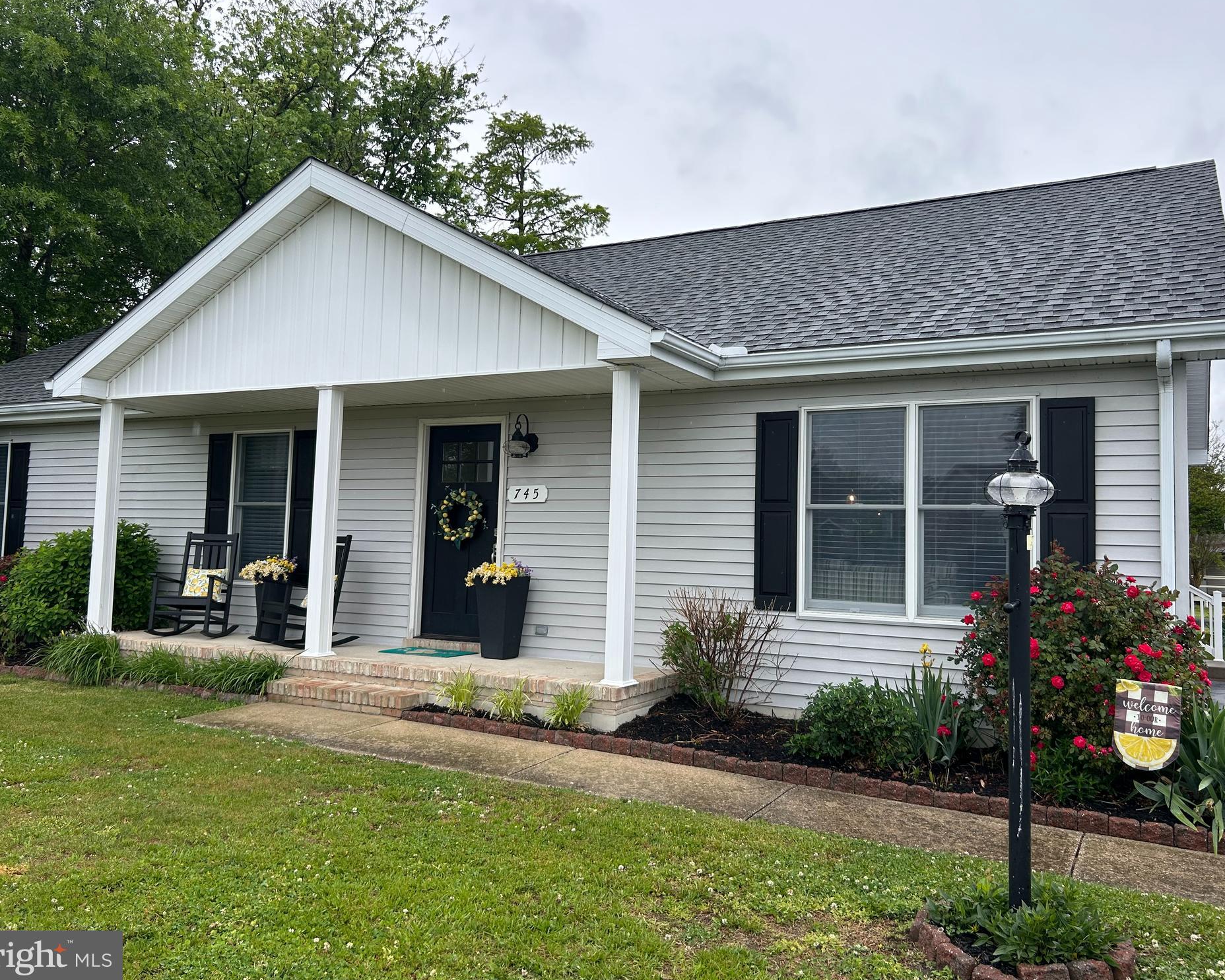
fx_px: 1015
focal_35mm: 28
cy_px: 478
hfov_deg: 62.2
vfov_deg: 51.5
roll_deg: -1.1
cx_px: 634
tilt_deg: +4.1
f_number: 1.5
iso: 50
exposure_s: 1/1089
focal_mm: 5.7
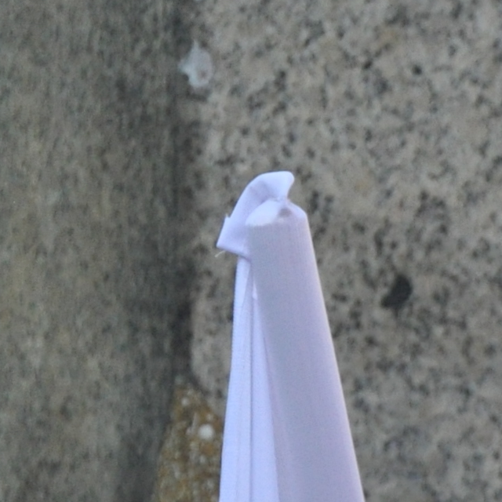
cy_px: 873
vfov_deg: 2.1
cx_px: 995
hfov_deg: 2.1
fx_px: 13716
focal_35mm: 836
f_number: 5.6
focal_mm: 98
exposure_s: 1/1000
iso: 800
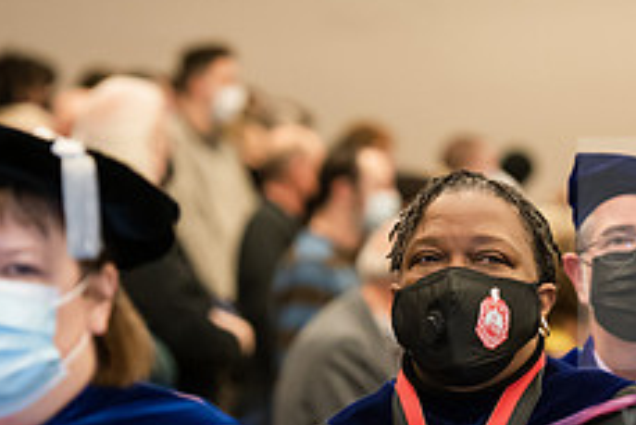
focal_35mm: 309
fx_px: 5462
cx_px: 494
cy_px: 474
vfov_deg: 4.4
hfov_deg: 6.7
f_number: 3.5
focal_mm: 122
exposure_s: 1/200
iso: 2000
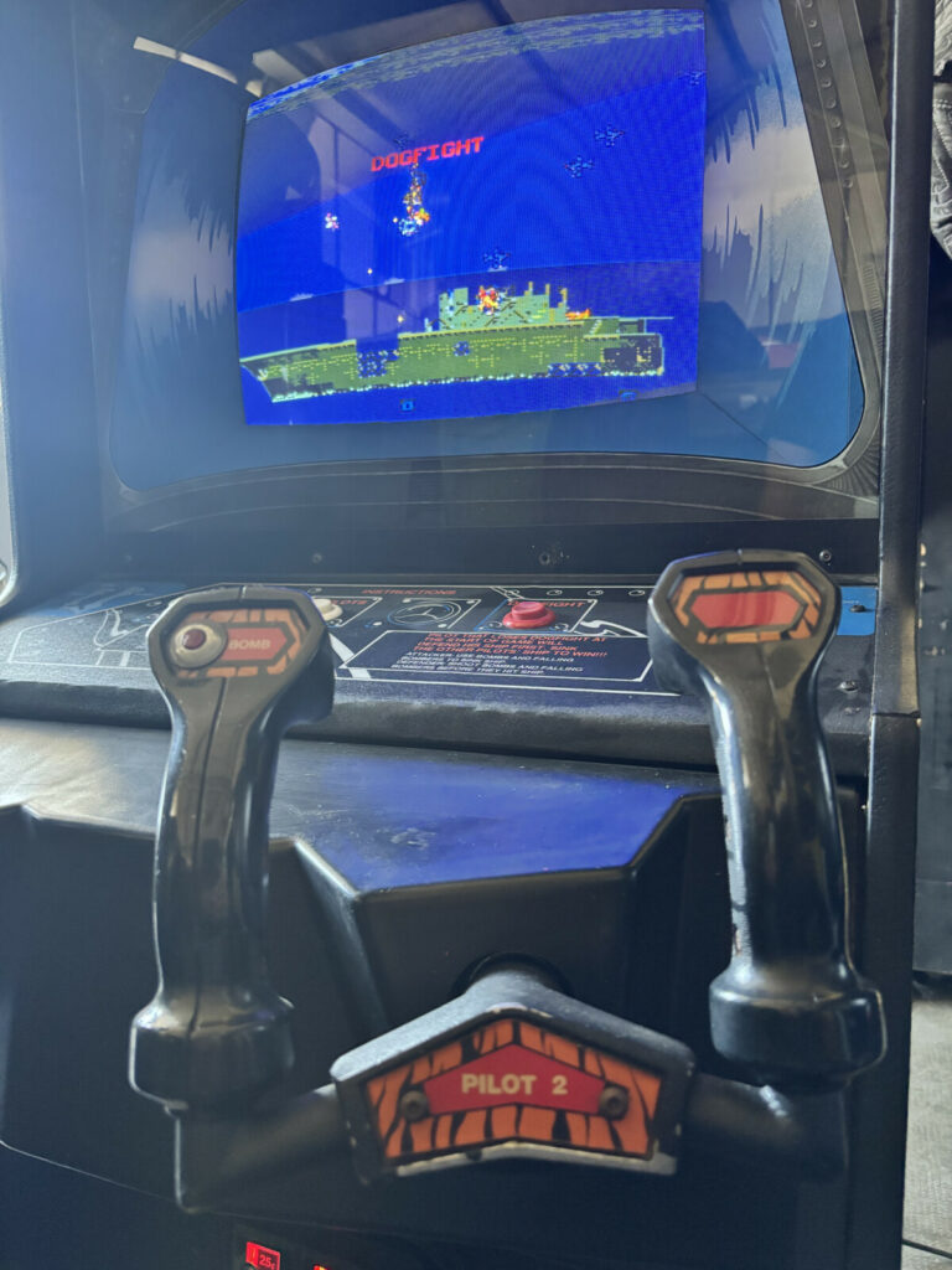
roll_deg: +3.3
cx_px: 476
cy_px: 635
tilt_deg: -10.4
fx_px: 953
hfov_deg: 53.1
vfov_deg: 67.3
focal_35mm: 26
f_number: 1.6
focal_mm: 5.96
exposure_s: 1/46
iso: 400
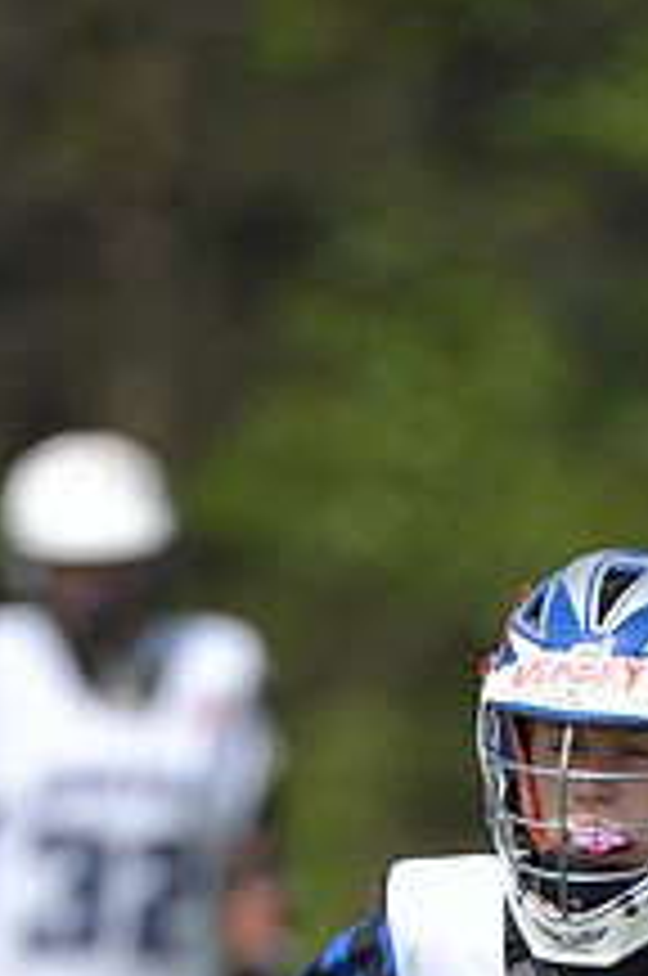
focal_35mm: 1070
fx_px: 28980
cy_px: 1295
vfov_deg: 1.9
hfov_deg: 1.3
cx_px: 608
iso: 640
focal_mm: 400
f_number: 4
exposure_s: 1/3200
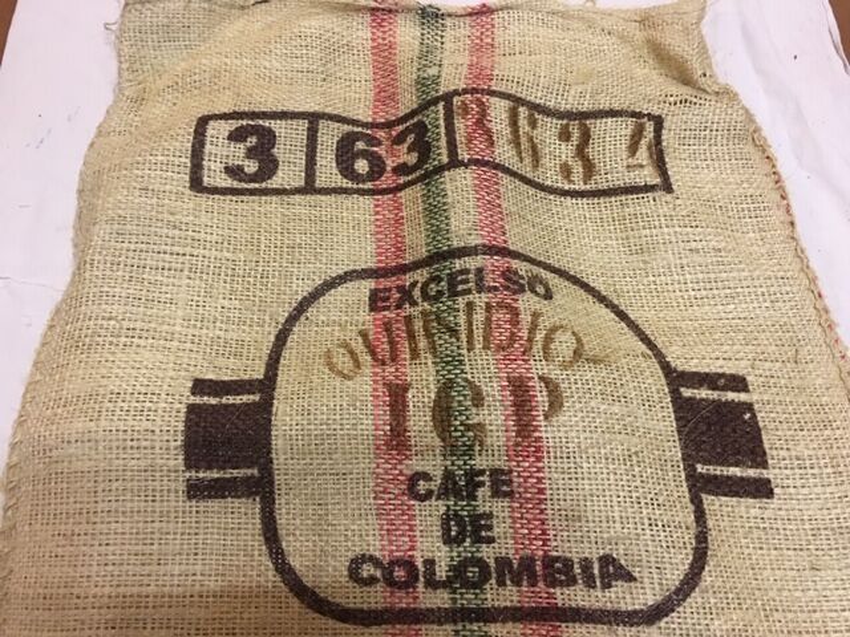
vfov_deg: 48.2
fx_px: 712
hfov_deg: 61.7
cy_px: 318
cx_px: 425
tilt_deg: -65.1
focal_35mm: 29
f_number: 2.2
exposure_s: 1/8
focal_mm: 4.15
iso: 100
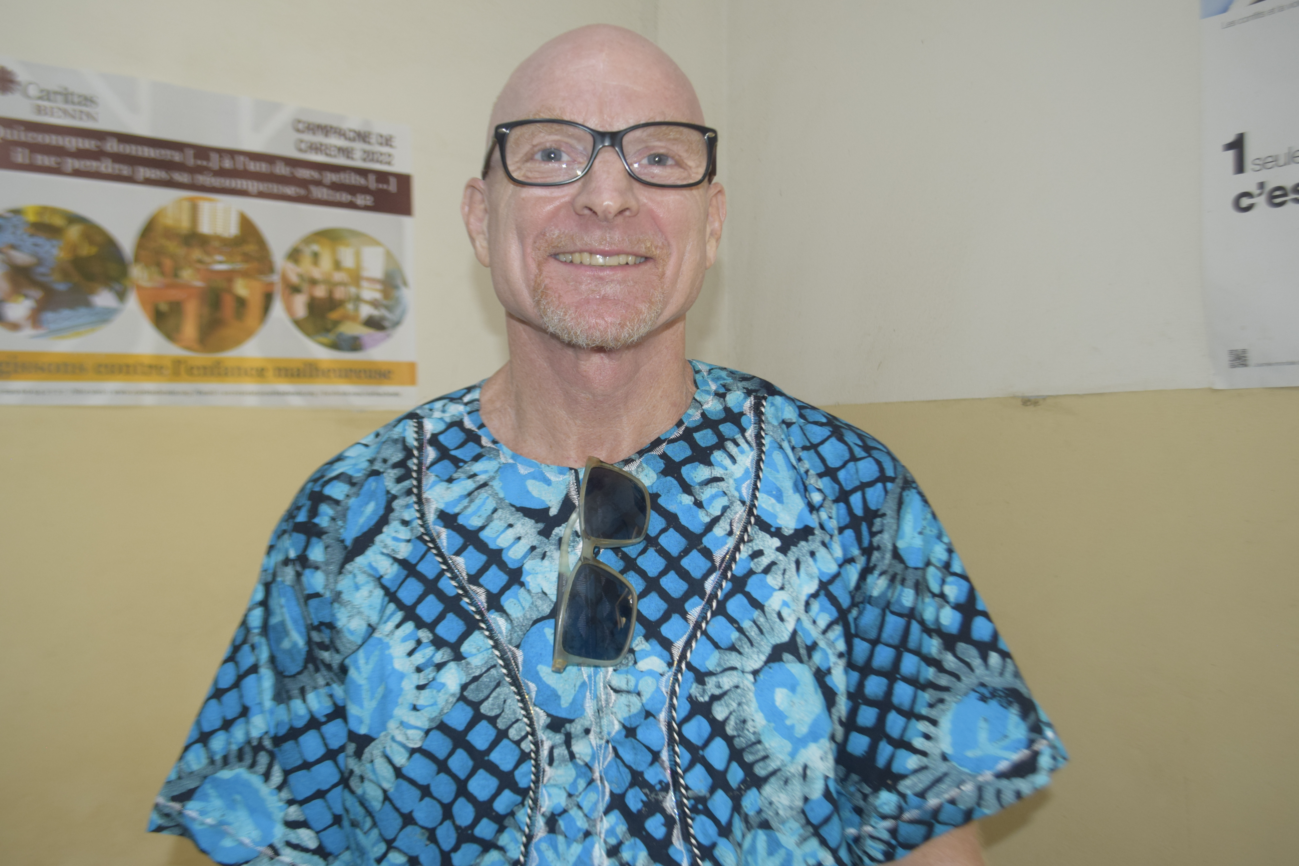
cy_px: 433
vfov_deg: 43.6
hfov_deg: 61.9
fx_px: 1082
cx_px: 650
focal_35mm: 30
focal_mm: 20
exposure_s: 1/100
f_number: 5
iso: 800
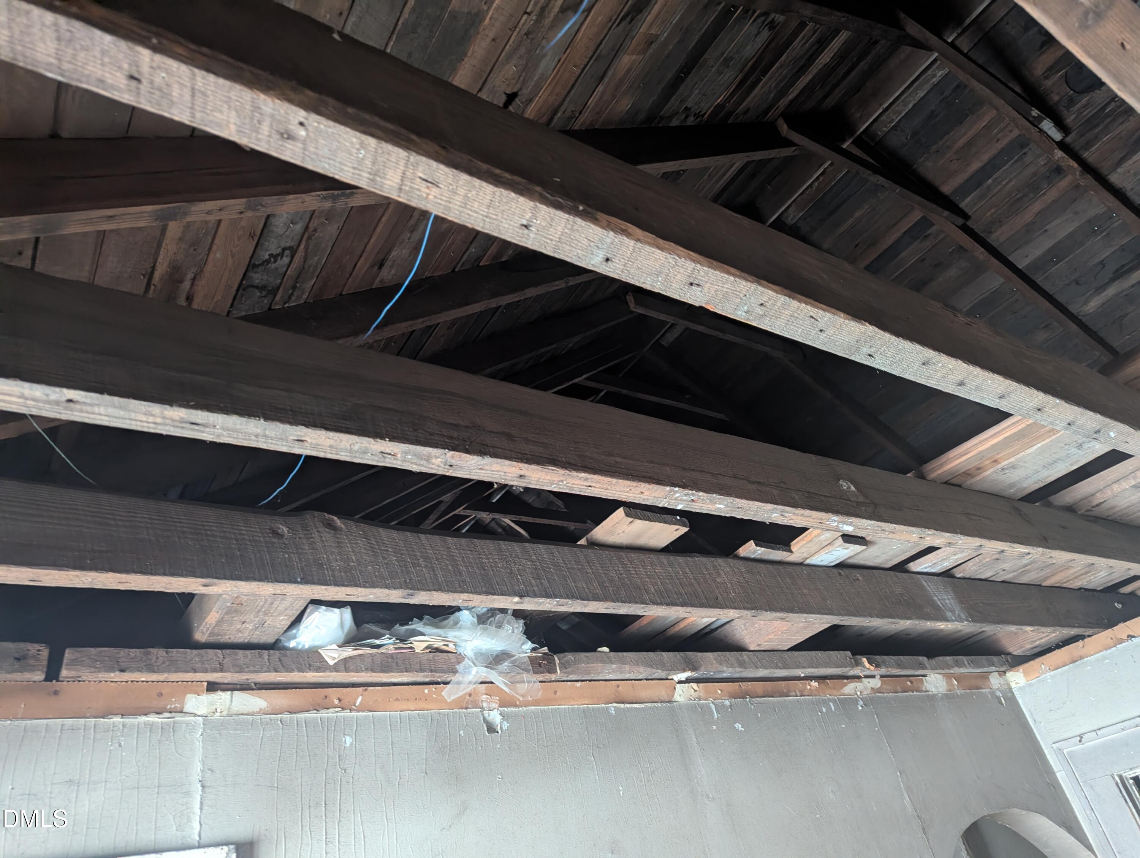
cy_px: 429
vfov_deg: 56.9
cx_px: 570
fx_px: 791
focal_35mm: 24
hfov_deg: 71.5
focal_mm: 6.81
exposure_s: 1/28.3
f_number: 1.85
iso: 1356
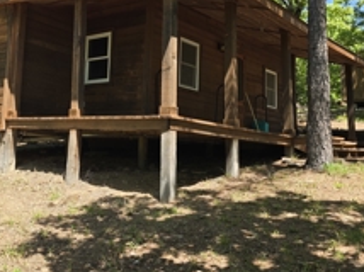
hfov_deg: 43.2
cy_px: 92
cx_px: 116
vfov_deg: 33.3
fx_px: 452
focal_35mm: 43
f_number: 1.7
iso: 12
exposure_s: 1/252
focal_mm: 6.3
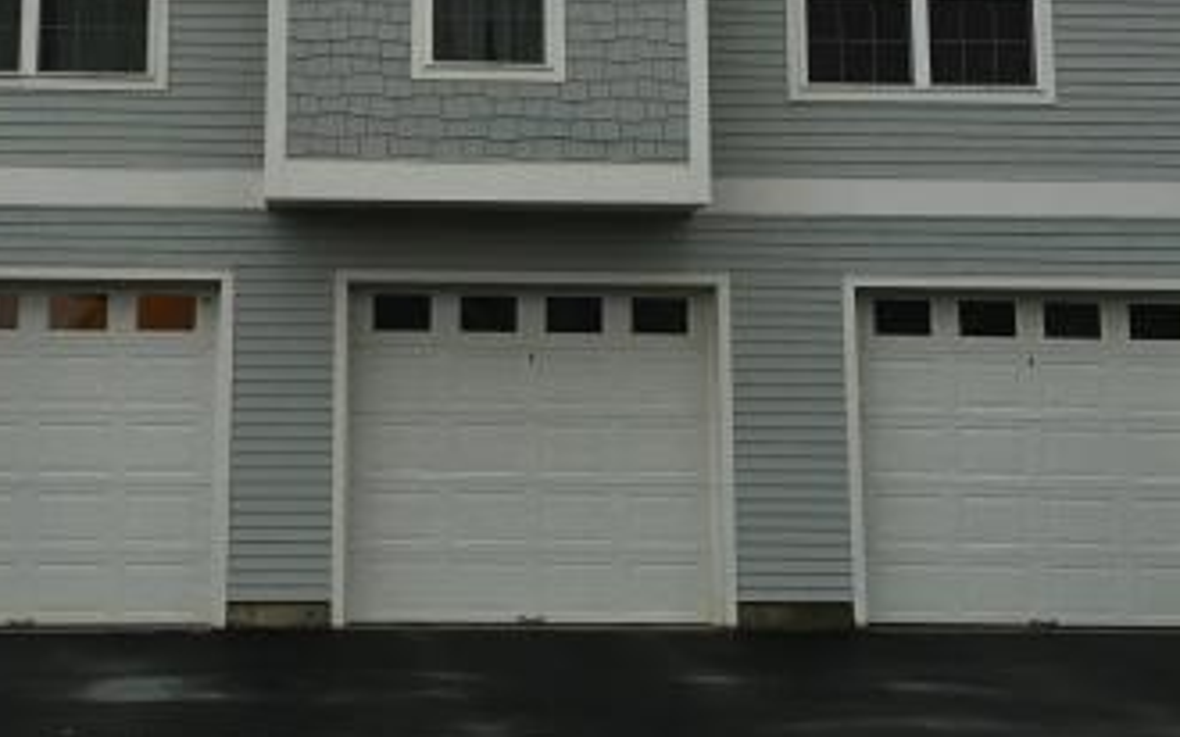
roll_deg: -0.2
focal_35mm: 54
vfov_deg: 23.6
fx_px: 1736
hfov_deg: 37.2
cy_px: 157
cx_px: 418
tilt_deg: +9.3
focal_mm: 4.15
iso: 32
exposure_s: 1/30
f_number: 2.2
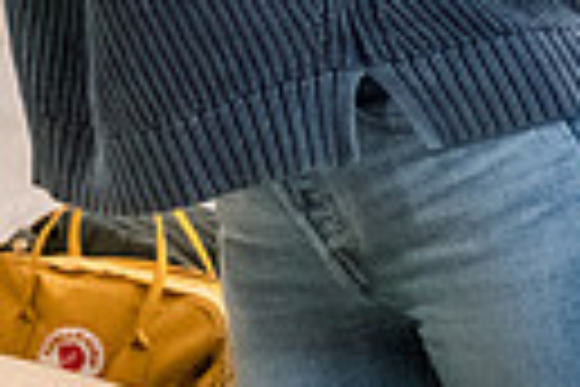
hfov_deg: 9.4
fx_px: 3254
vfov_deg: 6.7
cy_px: -209
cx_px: -674
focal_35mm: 202
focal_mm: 45
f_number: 2.8
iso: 5000
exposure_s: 1/125
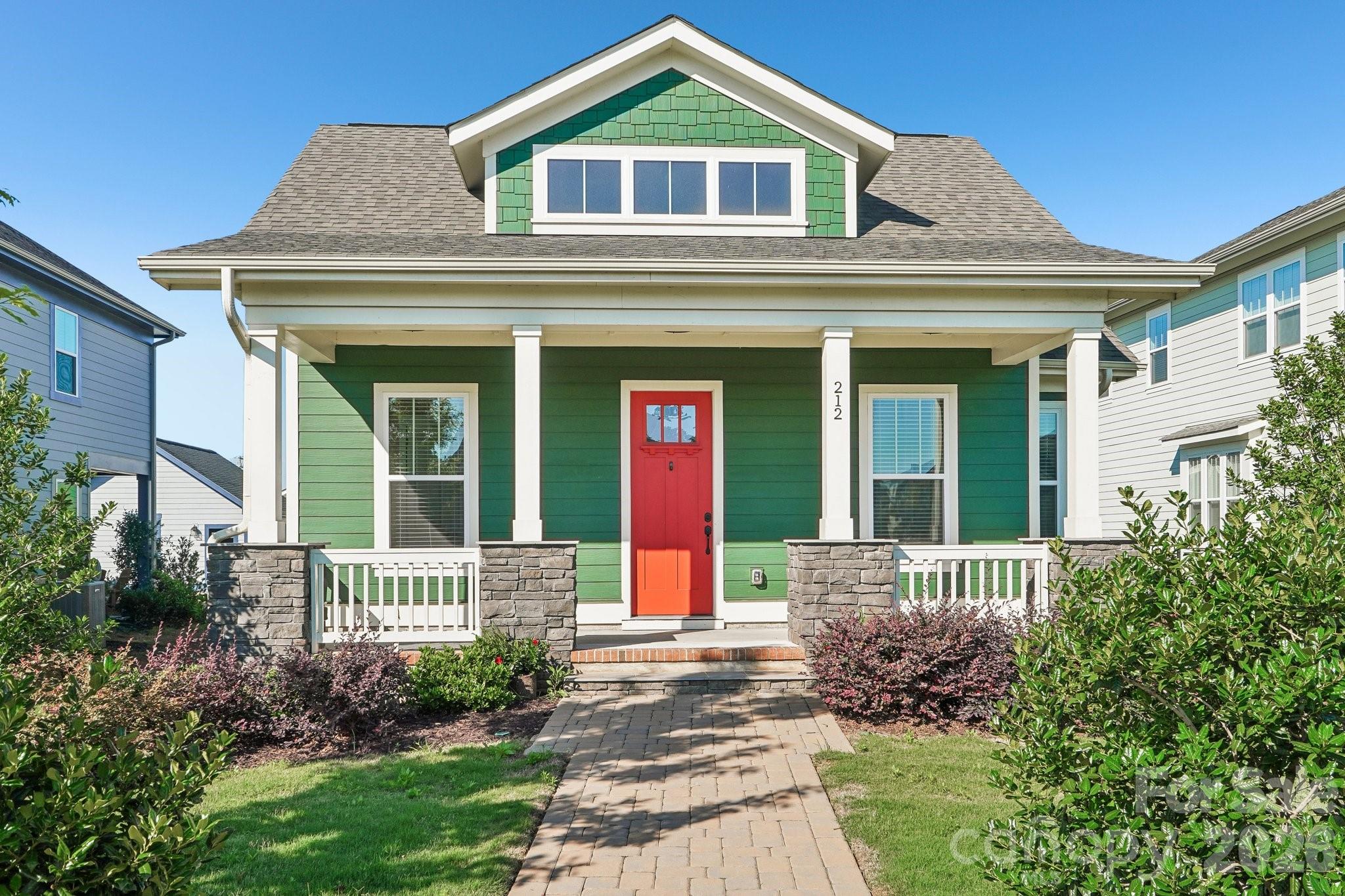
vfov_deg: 43.6
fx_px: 1121
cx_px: 672
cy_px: 448
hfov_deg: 61.9
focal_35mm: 30
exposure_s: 1/125
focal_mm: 20
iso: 100
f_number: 8
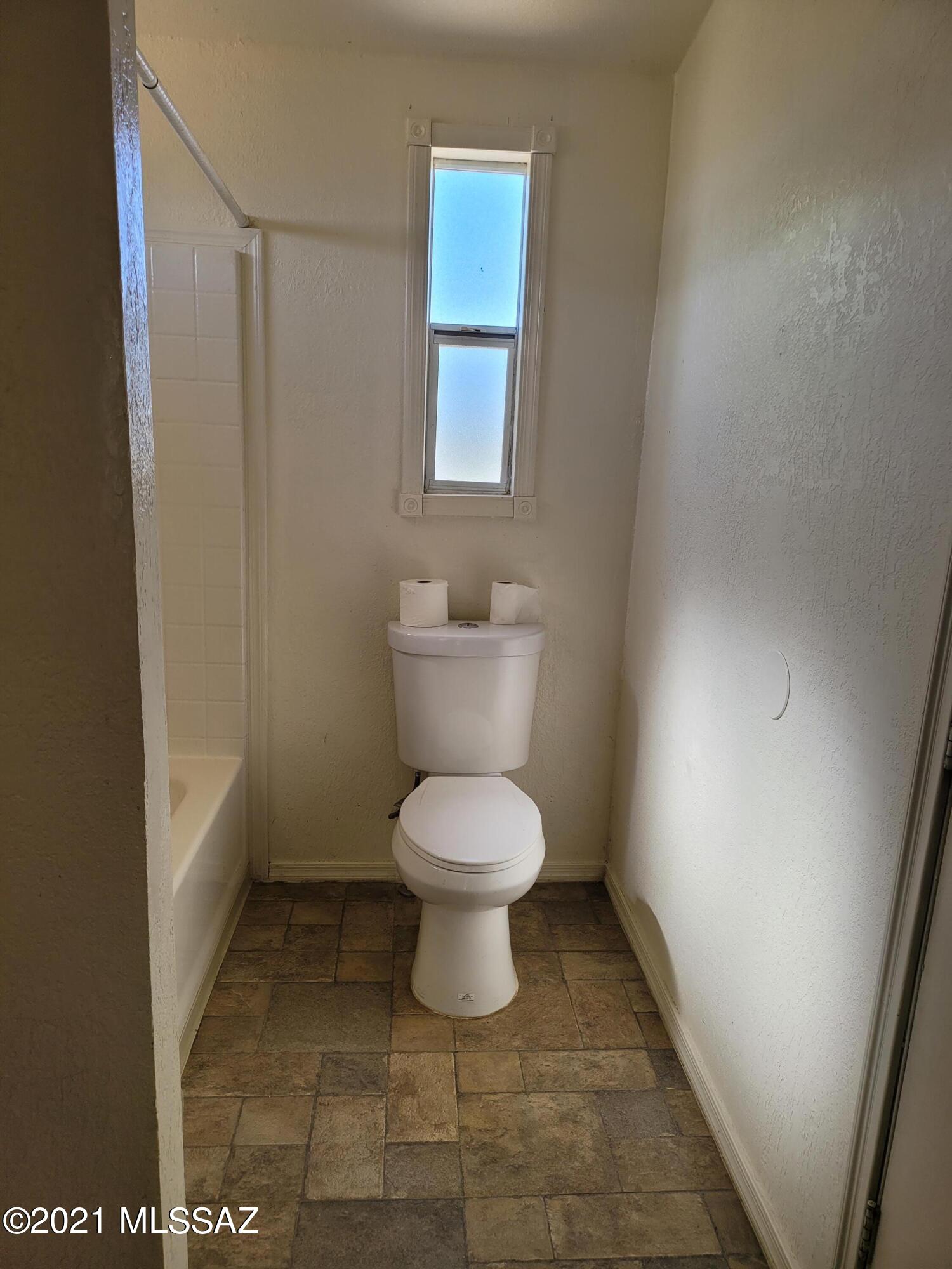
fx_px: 953
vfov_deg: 67.3
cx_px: 476
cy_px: 634
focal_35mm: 26
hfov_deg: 53.1
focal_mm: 5
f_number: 1.8
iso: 40
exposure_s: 1/119
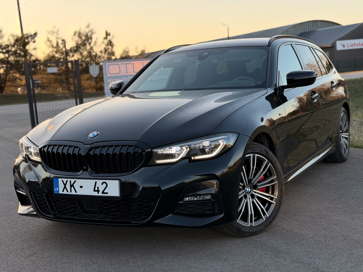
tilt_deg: -6.9
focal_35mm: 48
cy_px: 136
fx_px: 503
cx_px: 182
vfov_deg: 30.3
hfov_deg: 39.7
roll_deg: +0.0
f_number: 1.78
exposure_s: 1/304
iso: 64
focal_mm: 6.76
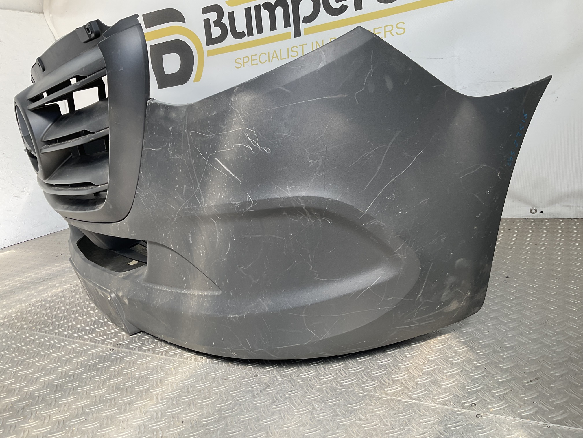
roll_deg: +8.0
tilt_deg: -14.2
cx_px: 292
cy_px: 219
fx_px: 488
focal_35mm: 29
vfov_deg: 48.2
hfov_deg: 61.7
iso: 16
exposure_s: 1/229
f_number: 1.8
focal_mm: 3
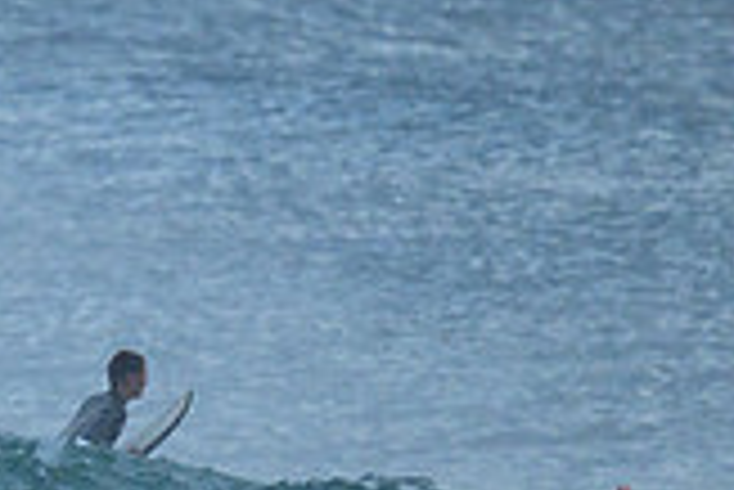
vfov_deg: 0.4
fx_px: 79565
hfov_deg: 0.5
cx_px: -705
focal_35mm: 3899
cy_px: 537
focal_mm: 800
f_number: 6.3
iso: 560
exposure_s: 1/2500
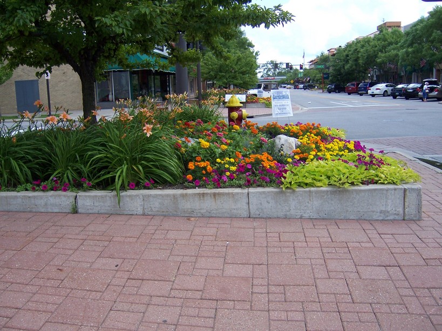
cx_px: 221
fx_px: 460
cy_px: 166
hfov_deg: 51.4
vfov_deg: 39.6
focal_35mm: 36
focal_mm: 6.2
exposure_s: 1/400
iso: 80
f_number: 2.8
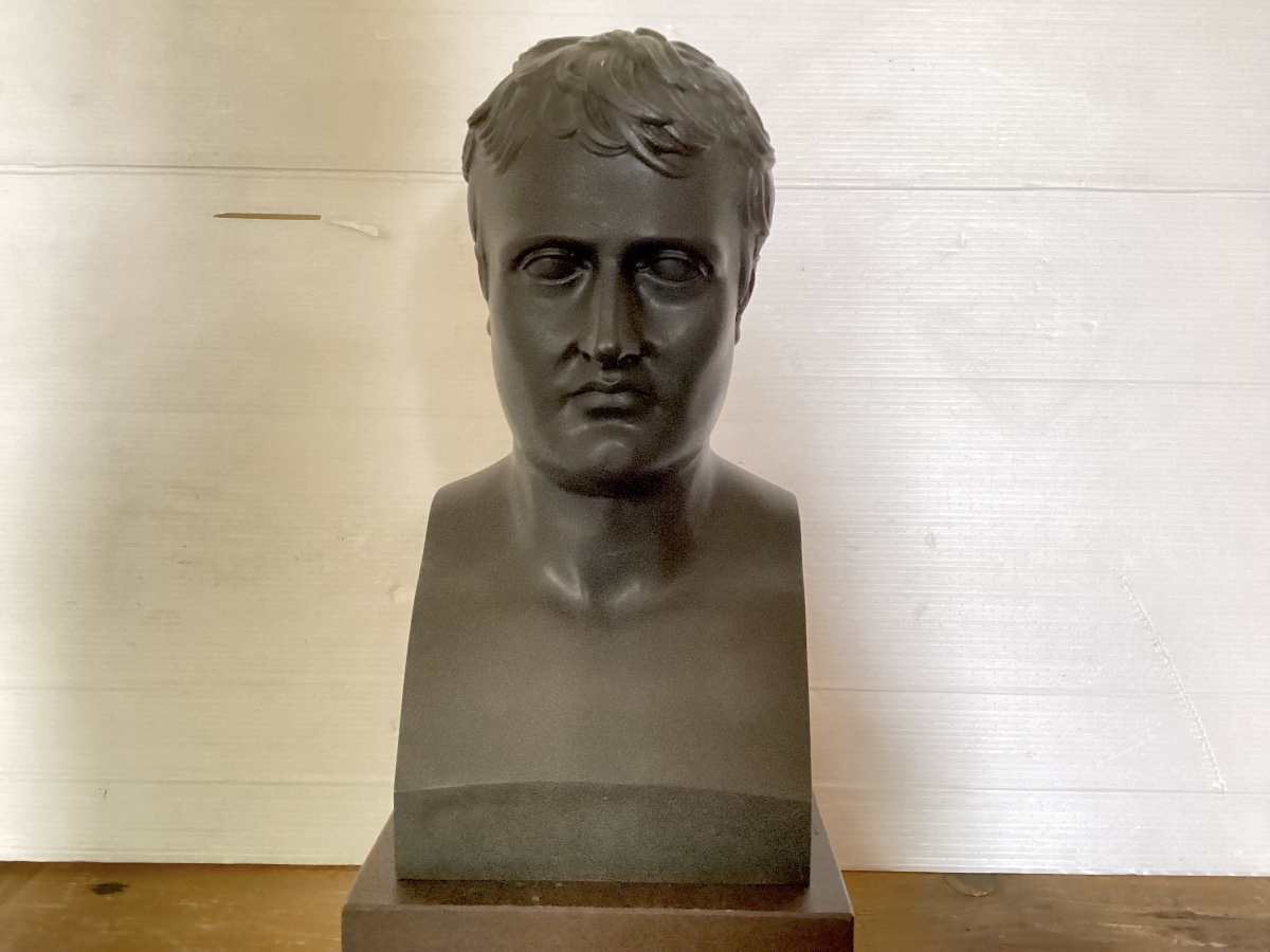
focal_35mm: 31
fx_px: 1137
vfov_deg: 45.4
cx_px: 635
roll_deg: -2.9
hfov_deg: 58.4
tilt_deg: -7.6
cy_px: 476
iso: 500
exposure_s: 1/25
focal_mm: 3.3
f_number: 2.4
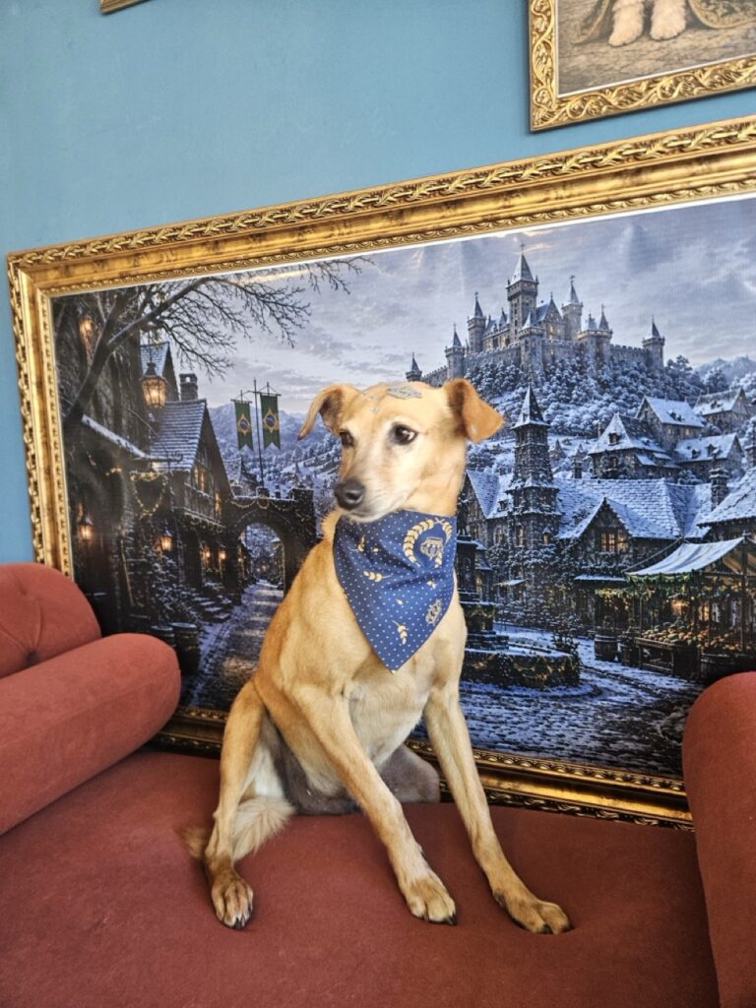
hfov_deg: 58.9
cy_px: 504
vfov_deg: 73.9
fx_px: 670
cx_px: 378
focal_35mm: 23
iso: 250
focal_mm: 5.4
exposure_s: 1/120
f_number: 1.8
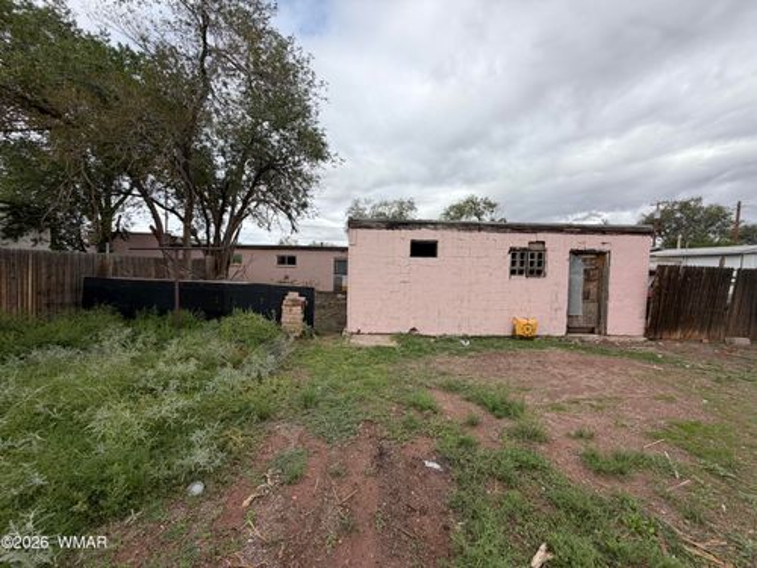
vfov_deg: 85.7
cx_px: 378
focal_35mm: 14
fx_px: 306
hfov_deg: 102.1
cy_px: 284
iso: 32
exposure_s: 1/770
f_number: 2.2
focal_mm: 2.22
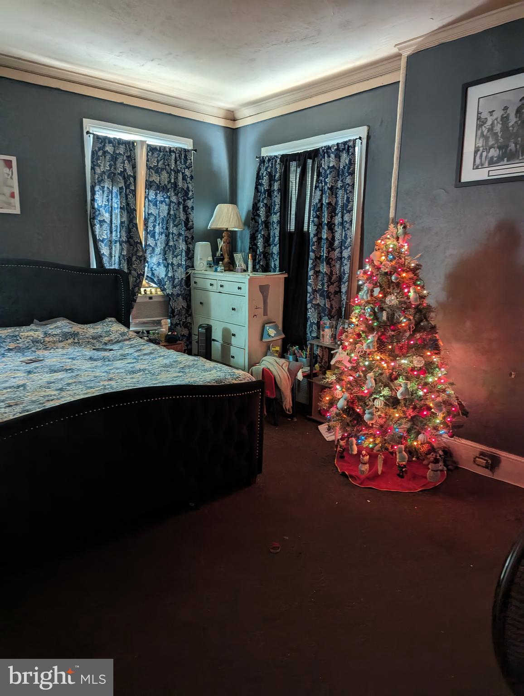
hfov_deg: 56.9
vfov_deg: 71.5
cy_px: 348
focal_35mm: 24
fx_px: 483
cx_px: 262
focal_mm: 6.81
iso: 1159
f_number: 1.85
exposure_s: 1/60
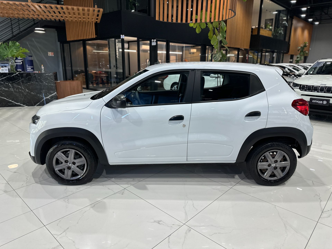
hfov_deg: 71.6
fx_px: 230
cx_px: 166
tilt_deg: -14.5
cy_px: 124
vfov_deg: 56.8
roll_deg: -0.1
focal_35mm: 24
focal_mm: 6.86
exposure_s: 1/120
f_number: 1.78
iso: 125
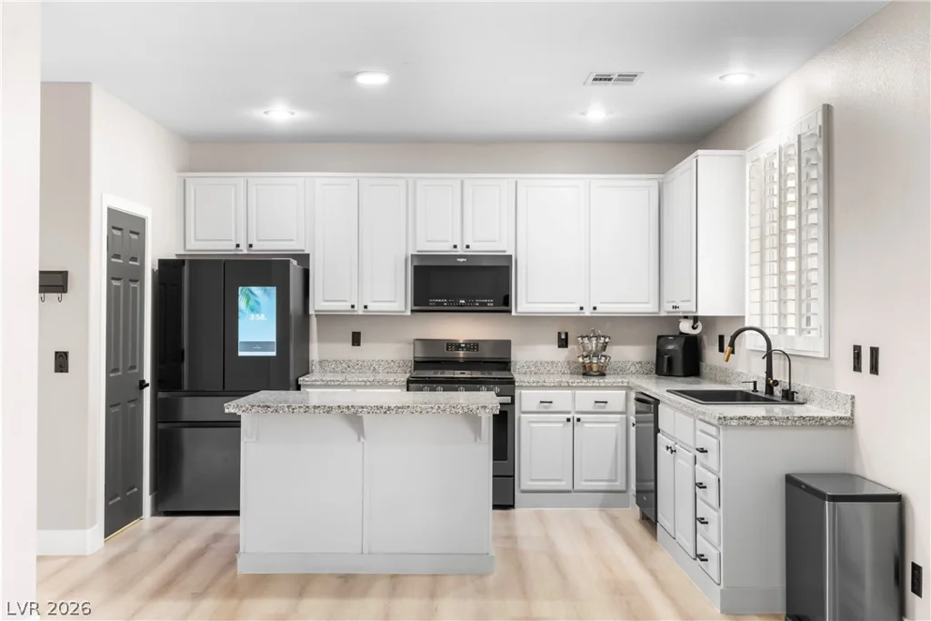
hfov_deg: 55.8
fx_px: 879
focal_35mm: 34
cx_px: 466
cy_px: 310
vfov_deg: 38.9
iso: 400
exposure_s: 1.3
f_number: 8
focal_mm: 23
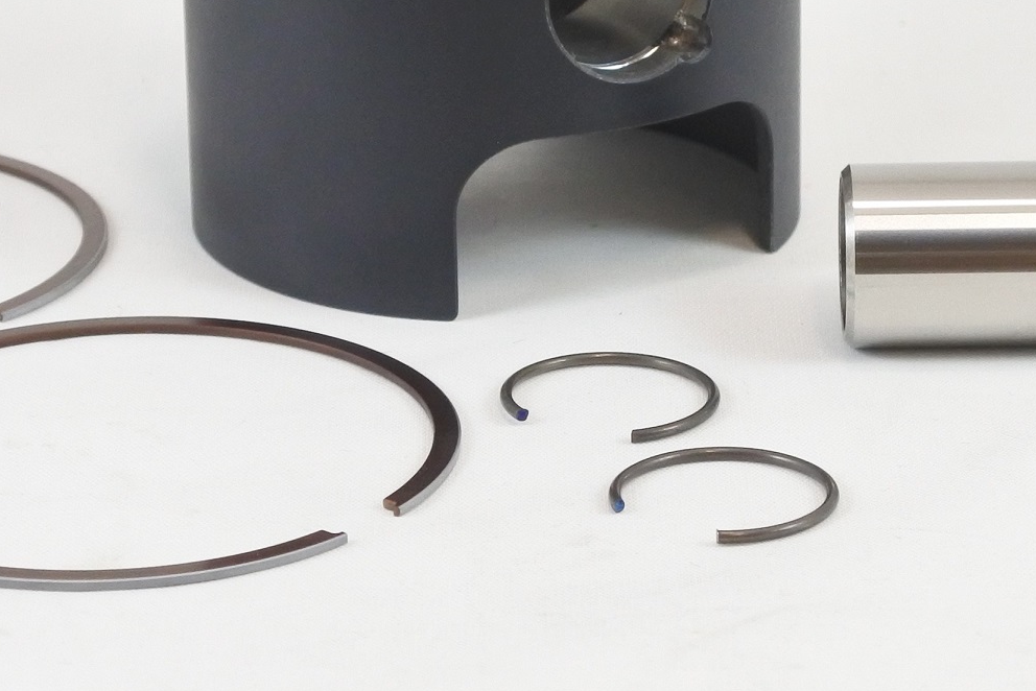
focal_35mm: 122
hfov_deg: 16.8
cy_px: 87
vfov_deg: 11.2
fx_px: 3512
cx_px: 491
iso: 720
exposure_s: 1/125
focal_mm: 21
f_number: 4.8
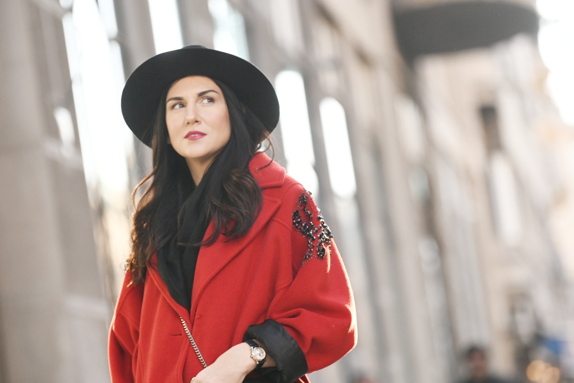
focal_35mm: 210
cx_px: 227
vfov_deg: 6.5
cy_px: 212
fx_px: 3348
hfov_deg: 9.8
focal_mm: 160
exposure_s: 1/1250
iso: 1250
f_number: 3.2
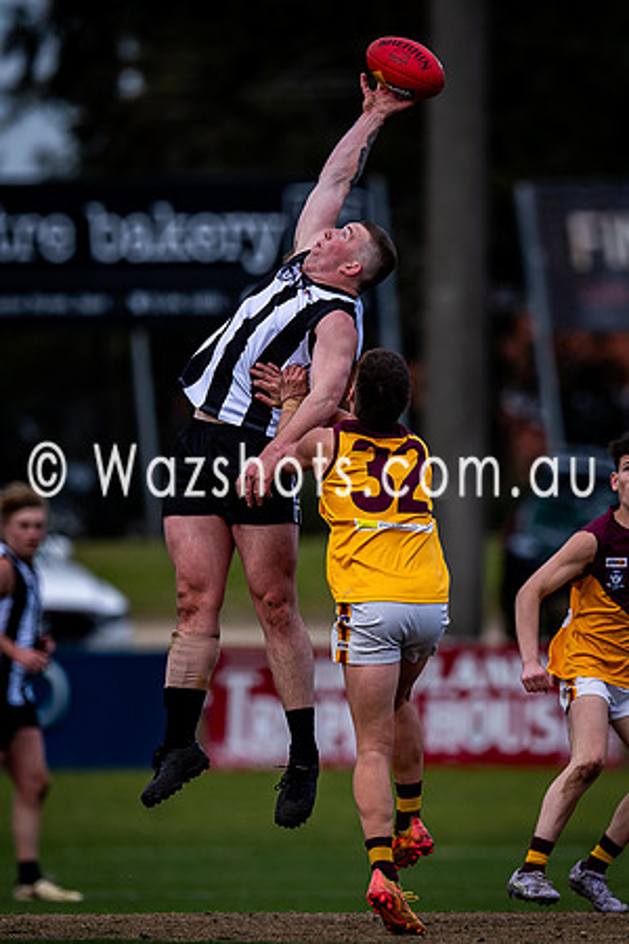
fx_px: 24068
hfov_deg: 1.5
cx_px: 413
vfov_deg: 2.2
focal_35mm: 918
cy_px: 502
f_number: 4
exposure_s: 1/1600
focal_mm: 500
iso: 250
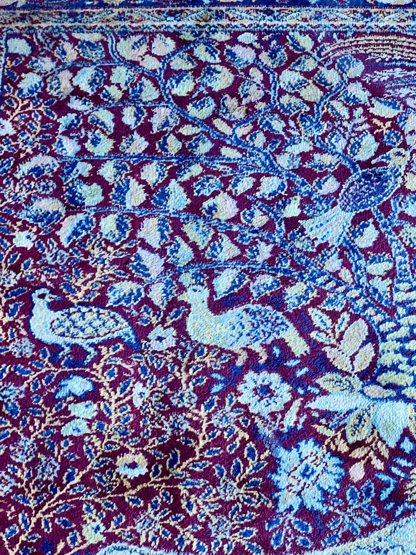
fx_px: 1234
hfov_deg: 19.1
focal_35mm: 77
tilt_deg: -59.9
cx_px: 208
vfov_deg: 25.3
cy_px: 278
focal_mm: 9
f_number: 2.8
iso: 400
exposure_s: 1/60
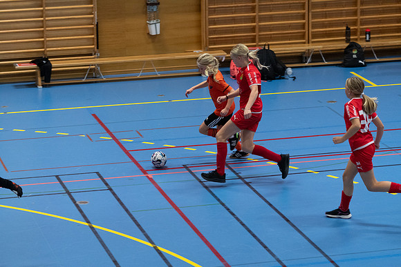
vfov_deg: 9.2
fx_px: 1671
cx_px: 200
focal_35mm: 150
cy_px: 134
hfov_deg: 13.7
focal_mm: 100
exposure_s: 1/400
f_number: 3.5
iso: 2500
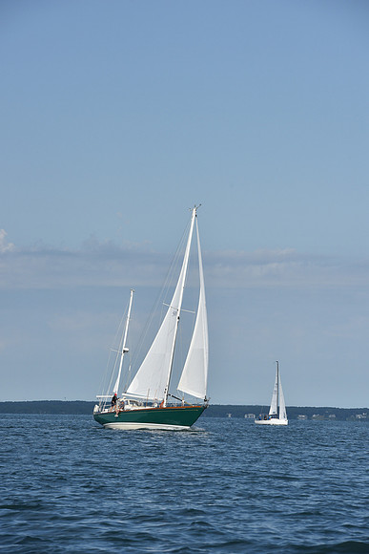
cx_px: 184
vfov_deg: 12.4
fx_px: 2535
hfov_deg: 8.3
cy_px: 277
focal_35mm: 165
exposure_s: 1/1250
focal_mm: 165
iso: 320
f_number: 10
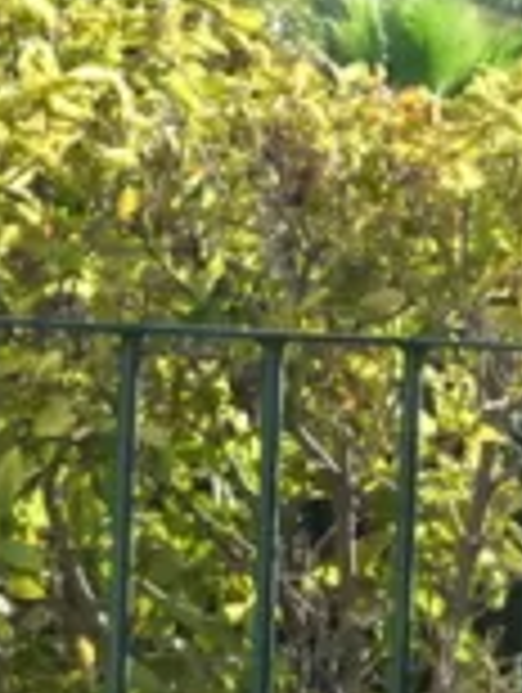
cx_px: 1665
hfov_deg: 7.0
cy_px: 479
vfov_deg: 10.5
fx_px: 3773
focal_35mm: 188
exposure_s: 1/500
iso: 2000
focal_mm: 29.5
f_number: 11
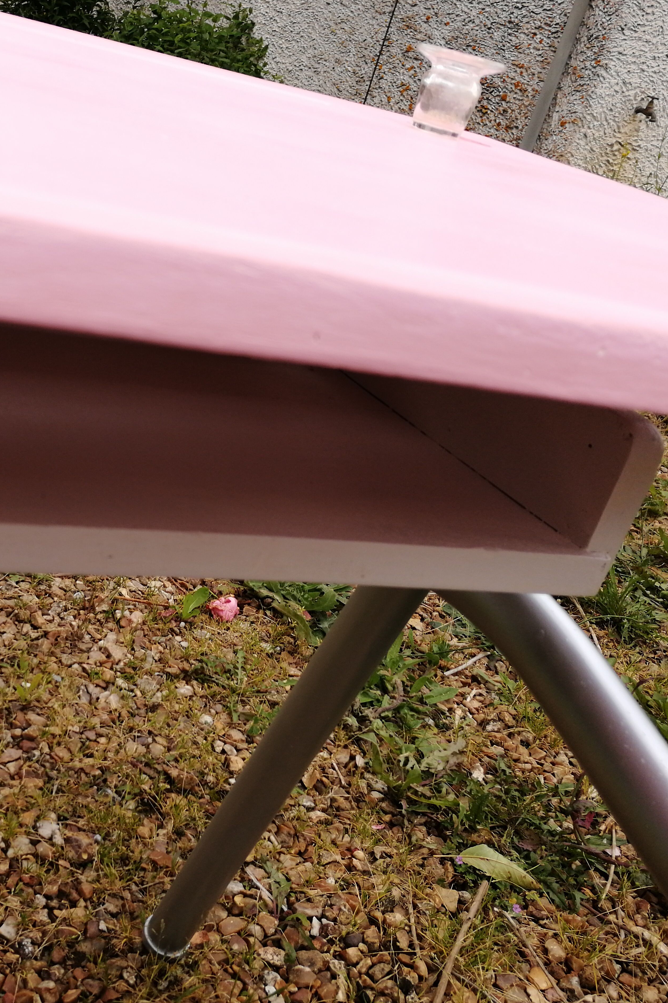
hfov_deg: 33.9
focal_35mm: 38
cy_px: 502
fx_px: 1058
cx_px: 121
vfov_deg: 50.7
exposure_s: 1/654
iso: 50
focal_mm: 3.95
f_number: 1.8
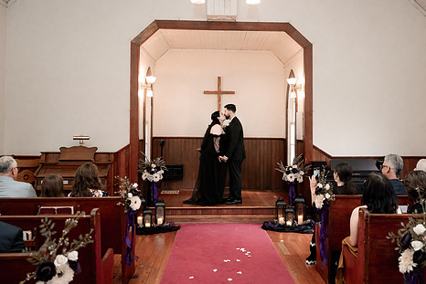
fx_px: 379
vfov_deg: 41.0
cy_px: 115
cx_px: 234
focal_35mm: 32
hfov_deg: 58.6
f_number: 2.8
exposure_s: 1/250
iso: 800
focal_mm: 24
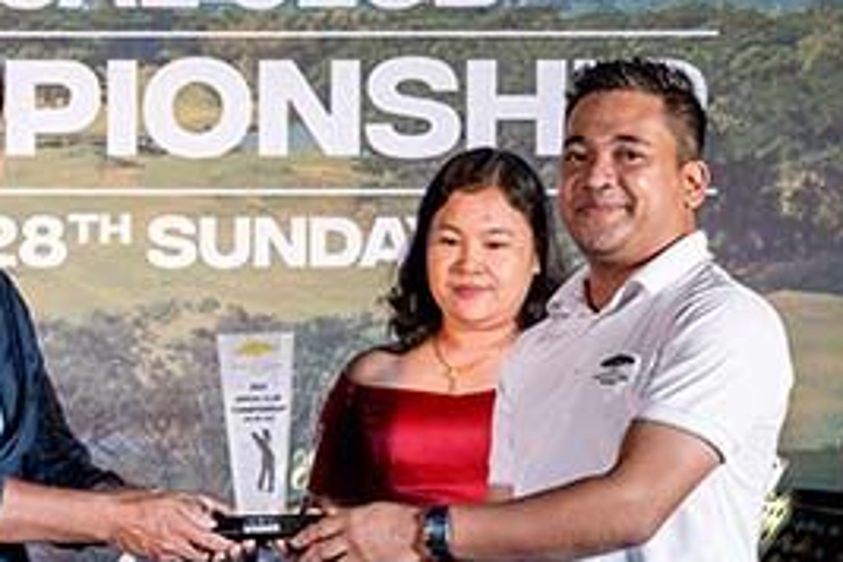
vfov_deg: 9.7
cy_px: 540
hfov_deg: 14.5
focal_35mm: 140
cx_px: 120
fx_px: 3278
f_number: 5.6
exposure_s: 1/200
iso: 1400
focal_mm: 39
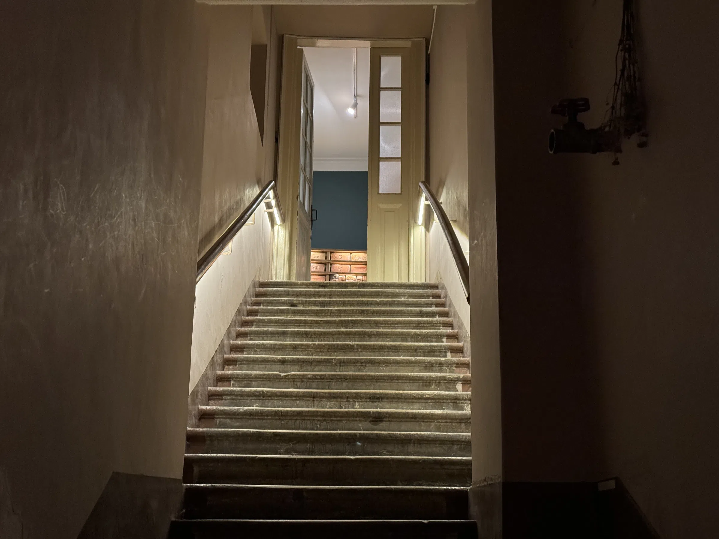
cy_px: 270
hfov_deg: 39.7
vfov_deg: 30.3
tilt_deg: +18.3
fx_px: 997
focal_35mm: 48
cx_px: 360
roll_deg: -1.1
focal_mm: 6.86
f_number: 1.78
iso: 800
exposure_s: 1/26
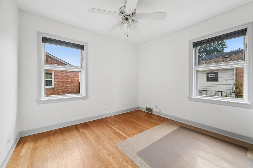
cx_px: 126
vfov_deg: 81.2
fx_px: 98
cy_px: 84
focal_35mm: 14
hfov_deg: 104.3
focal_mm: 14
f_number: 9.5
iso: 200
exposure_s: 1/60
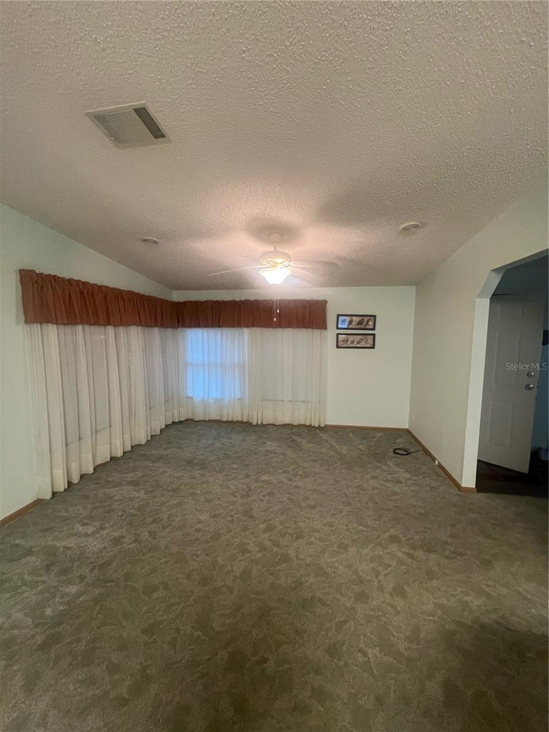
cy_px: 366
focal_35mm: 13
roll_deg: -0.2
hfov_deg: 89.9
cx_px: 274
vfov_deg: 106.2
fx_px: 275
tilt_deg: -5.3
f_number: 1.8
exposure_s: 1/60
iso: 320
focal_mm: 1.57
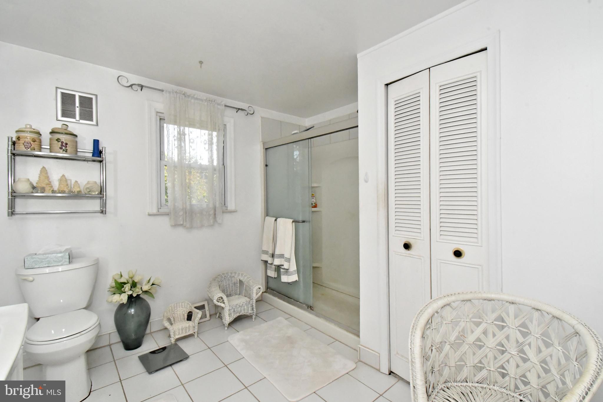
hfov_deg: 100.4
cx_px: 302
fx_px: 251
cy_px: 201
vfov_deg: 77.3
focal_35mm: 15
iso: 5000
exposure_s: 1/250
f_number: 18
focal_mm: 10
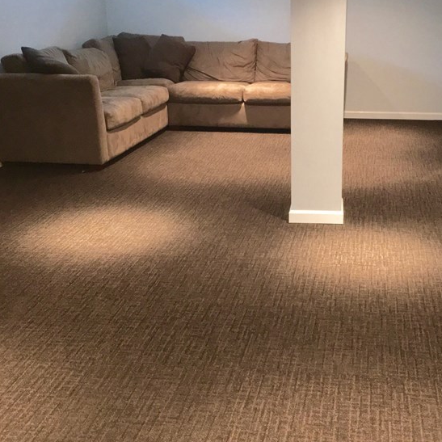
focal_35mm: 48
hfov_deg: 35.0
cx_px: 296
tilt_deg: -20.0
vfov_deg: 35.3
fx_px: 693
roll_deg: -0.2
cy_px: 235
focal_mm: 4.15
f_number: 2.2
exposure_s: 1/16
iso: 160
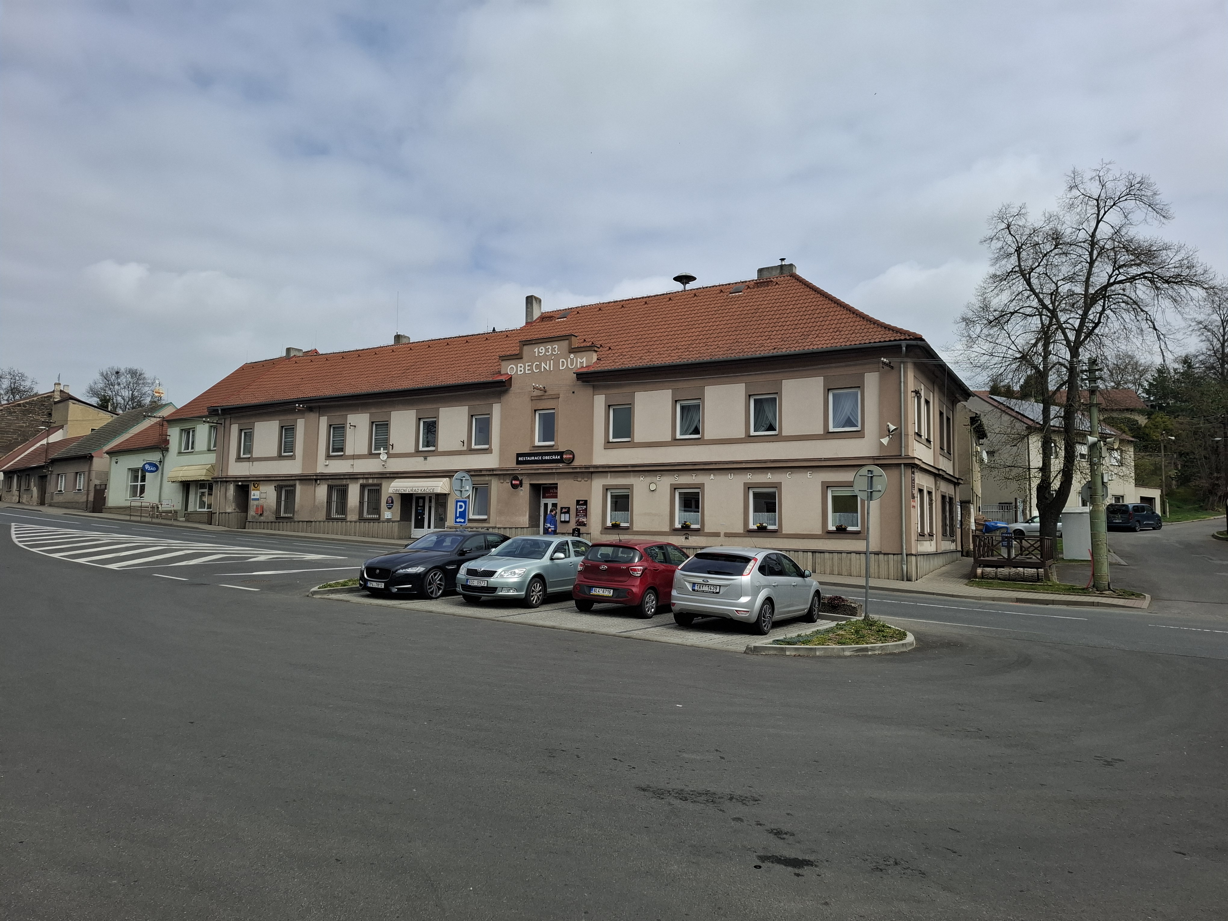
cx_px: 614
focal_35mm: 23
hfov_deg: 73.9
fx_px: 816
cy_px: 460
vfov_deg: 58.9
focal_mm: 5.54
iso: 50
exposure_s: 1/2000
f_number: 1.8
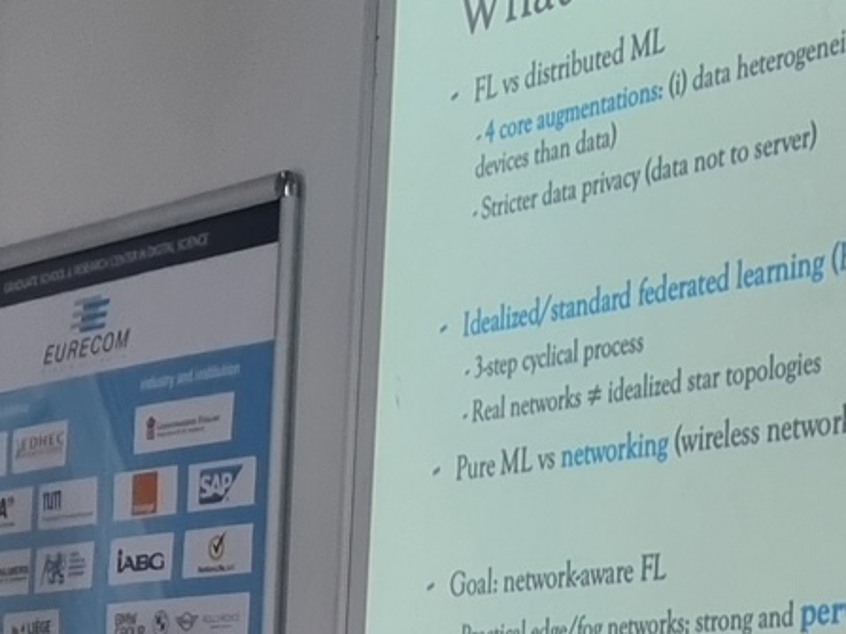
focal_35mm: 117
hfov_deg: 16.8
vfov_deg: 12.3
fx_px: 2859
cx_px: 485
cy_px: 809
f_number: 1.8
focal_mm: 5.4
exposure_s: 1/60
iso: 200
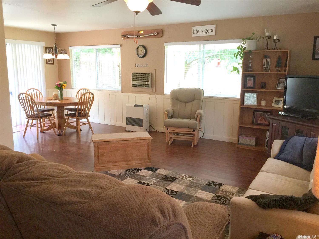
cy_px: 120
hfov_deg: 61.7
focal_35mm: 29
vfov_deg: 48.2
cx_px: 160
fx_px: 267
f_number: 2.2
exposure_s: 1/15
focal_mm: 4.15
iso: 32
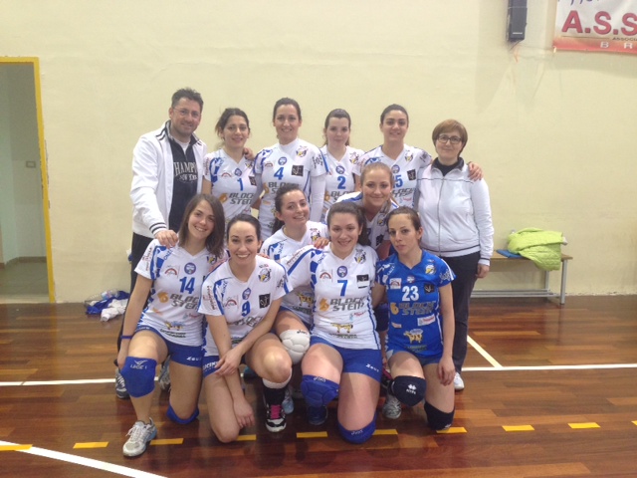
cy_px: 239
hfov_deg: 55.4
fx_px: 607
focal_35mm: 33
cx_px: 318
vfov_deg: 42.9
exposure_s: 1/20
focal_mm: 4.12
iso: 125
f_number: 2.4
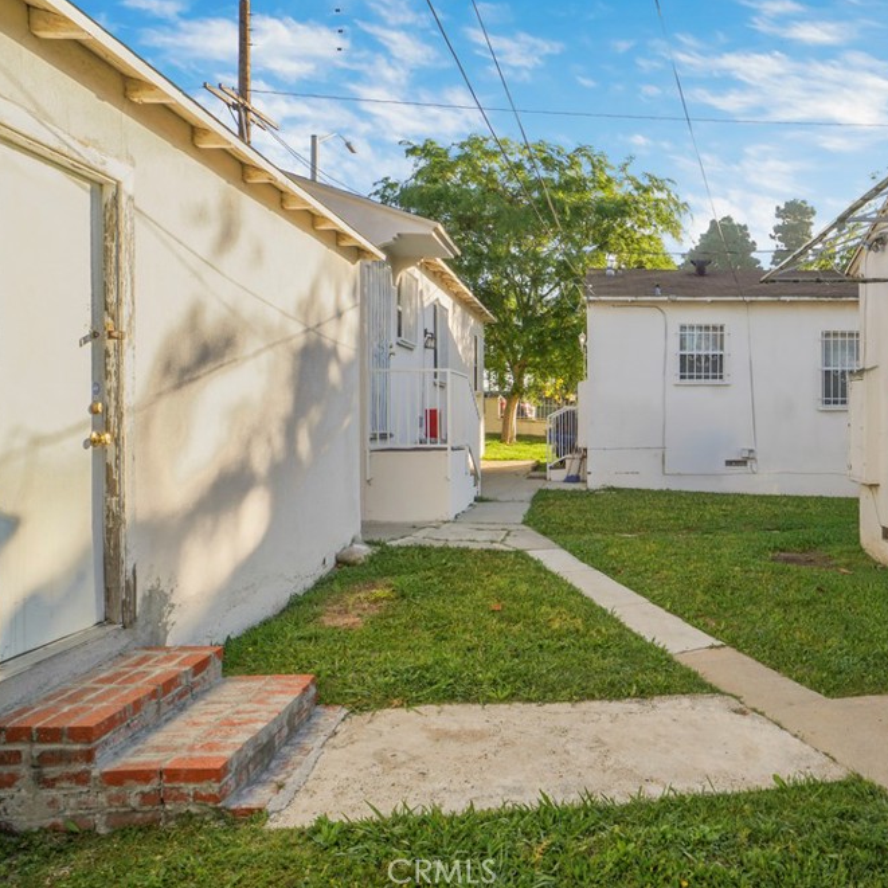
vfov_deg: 61.6
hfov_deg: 59.4
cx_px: 629
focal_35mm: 26
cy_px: 432
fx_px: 745
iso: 100
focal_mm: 13
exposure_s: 1/30
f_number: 16
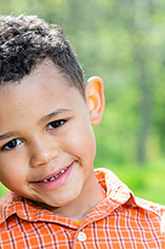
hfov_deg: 7.3
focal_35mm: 187
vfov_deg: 11.0
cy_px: 217
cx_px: 25
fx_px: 1290
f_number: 5
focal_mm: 85
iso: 100
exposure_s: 1/200
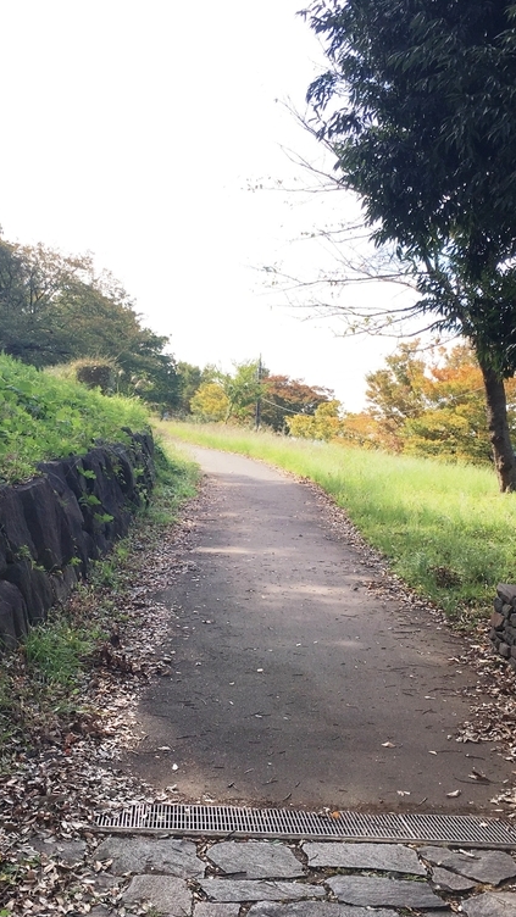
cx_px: 189
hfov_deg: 27.6
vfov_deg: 47.4
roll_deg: -1.7
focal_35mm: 43
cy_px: 467
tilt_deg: +0.3
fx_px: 1046
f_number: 2.2
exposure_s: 1/458
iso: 25
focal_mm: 4.15
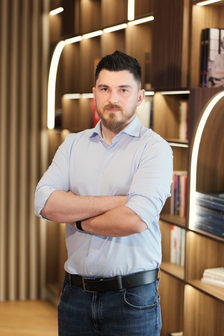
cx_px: 112
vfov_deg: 23.9
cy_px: 168
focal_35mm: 85
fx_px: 793
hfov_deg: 16.1
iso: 640
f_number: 2.2
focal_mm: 85
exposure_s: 1/250
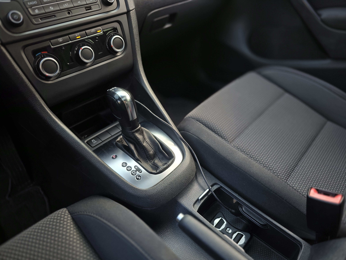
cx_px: 173
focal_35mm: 23
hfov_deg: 73.9
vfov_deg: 58.9
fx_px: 230
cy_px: 130
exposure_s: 1/100
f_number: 1.7
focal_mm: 6.3
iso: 50
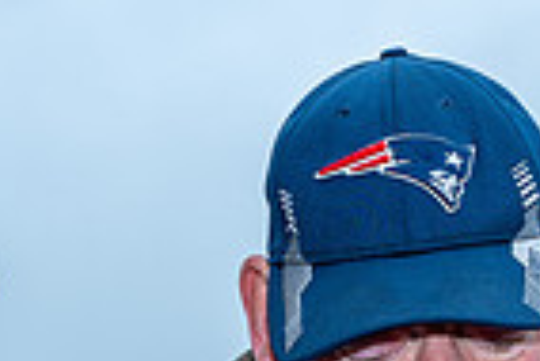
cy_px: 640
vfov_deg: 5.5
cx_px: 449
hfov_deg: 8.4
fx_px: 3679
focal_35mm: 245
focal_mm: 60
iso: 100
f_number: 4
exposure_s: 1/125
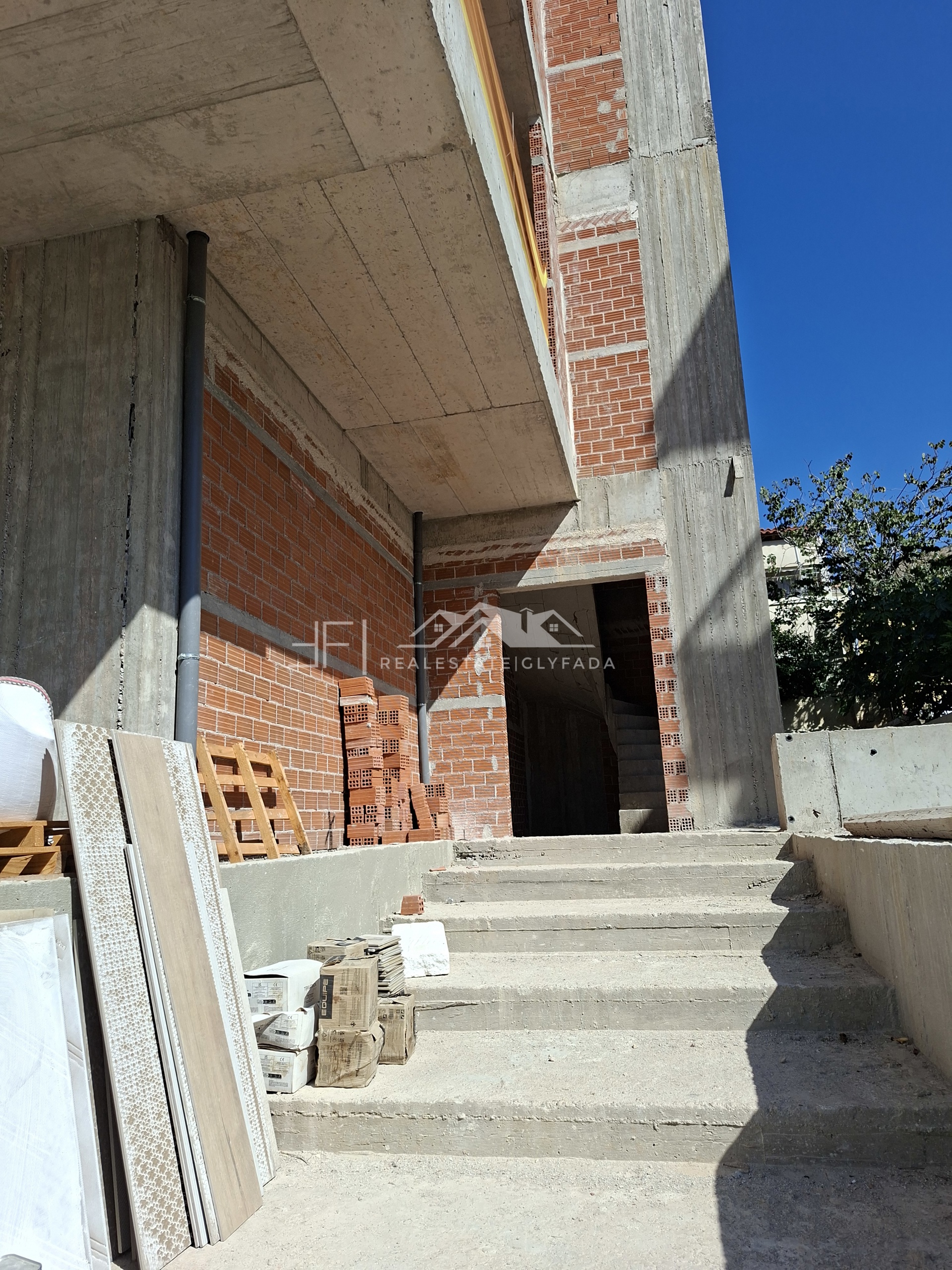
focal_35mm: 23
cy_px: 635
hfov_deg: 58.9
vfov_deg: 73.9
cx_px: 476
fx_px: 843
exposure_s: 1/2591
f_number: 1.8
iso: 50
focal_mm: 5.54
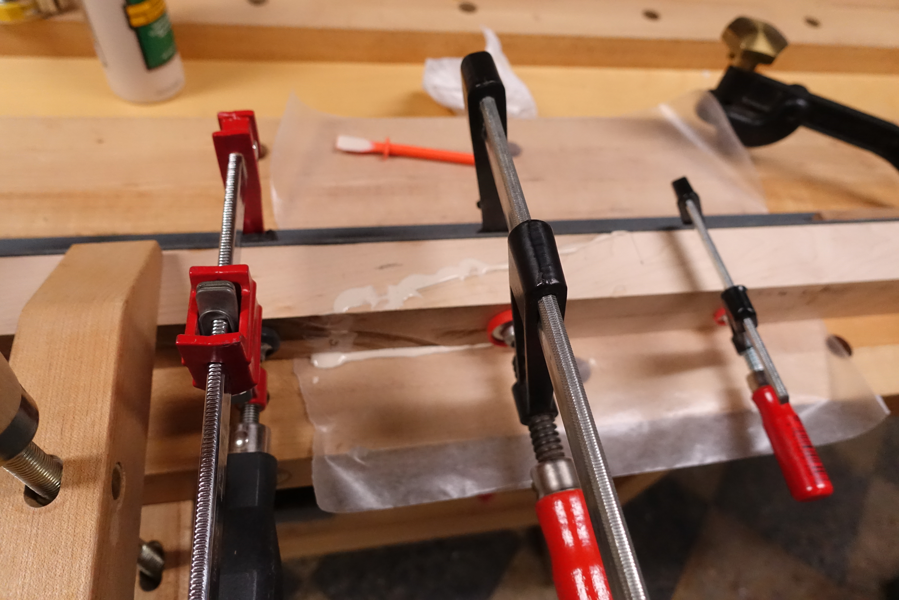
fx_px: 599
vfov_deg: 53.1
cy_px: 300
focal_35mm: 24
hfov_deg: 73.7
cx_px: 450
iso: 2000
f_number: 2.5
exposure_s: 1/500
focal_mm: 8.8
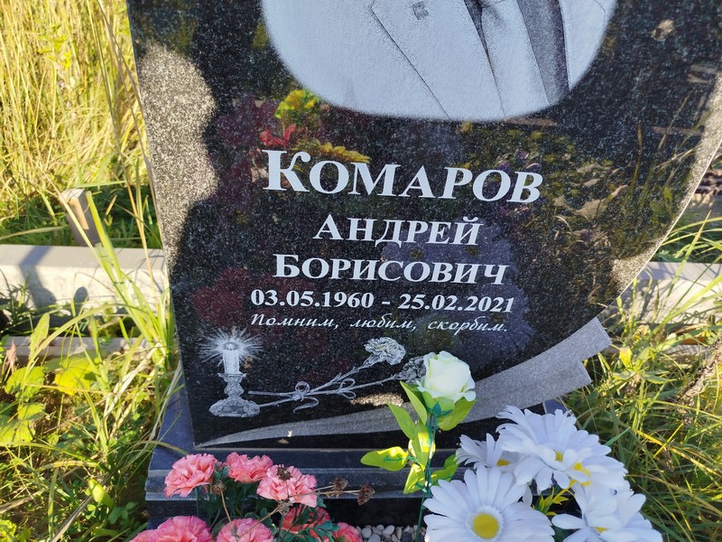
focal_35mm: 24
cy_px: 271
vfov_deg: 56.8
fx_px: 501
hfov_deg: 71.6
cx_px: 361
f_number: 1.7
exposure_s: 1/298
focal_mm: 5.31
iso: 50
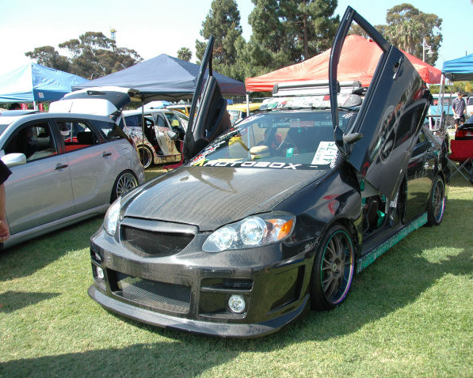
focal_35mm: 34
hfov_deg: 52.6
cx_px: 274
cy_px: 189
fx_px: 476
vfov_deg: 43.4
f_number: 4
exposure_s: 1/640
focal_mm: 20
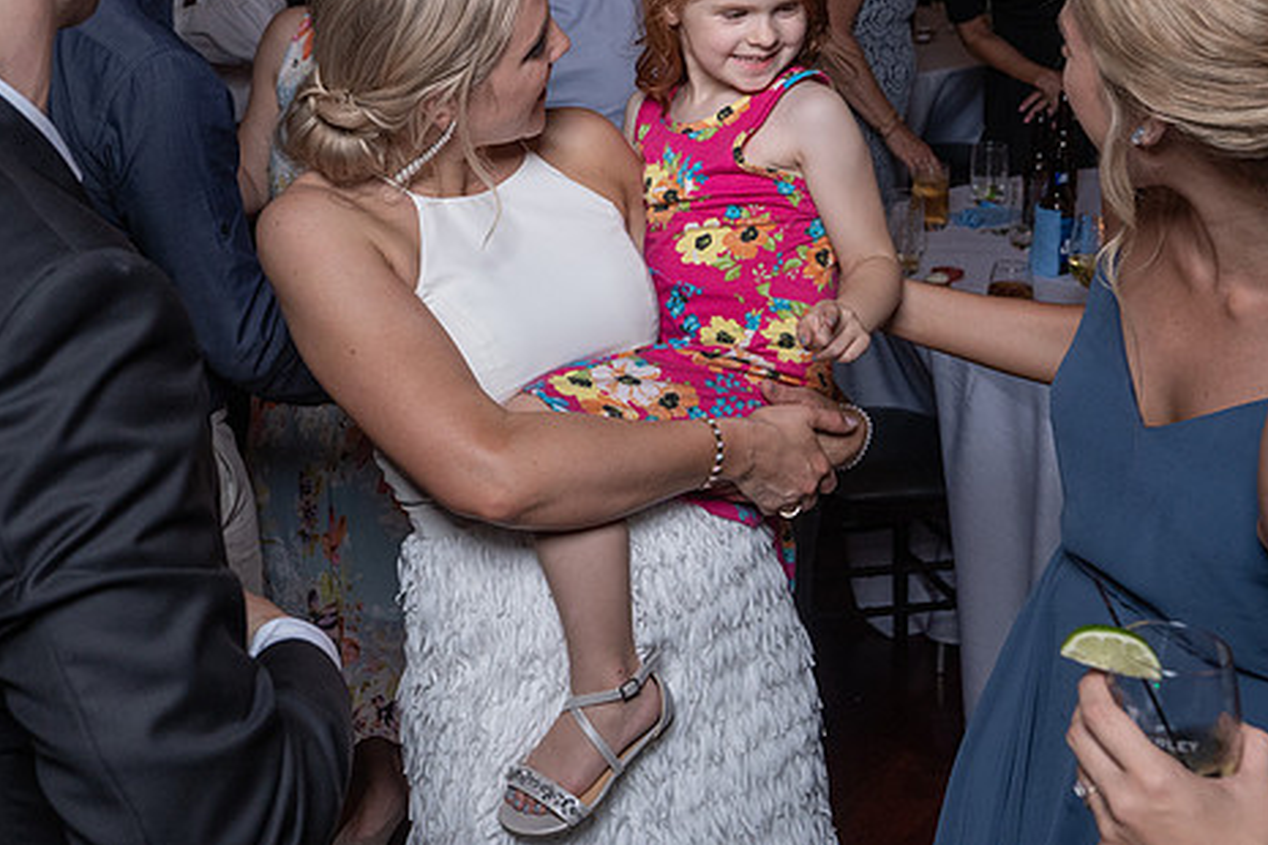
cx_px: 362
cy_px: 234
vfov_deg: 23.6
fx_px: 2008
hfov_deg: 34.5
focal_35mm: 57
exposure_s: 1/200
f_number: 5.6
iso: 2000
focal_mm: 35
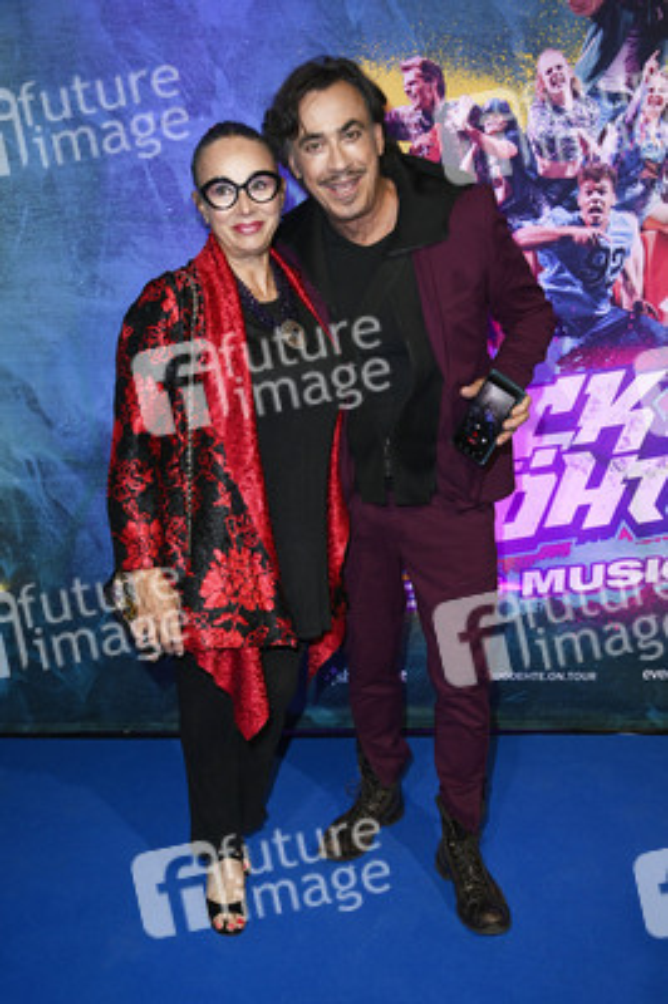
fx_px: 948
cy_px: 502
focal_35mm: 34
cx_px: 334
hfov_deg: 38.8
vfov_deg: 55.8
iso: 1250
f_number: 5
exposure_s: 1/250
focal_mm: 34
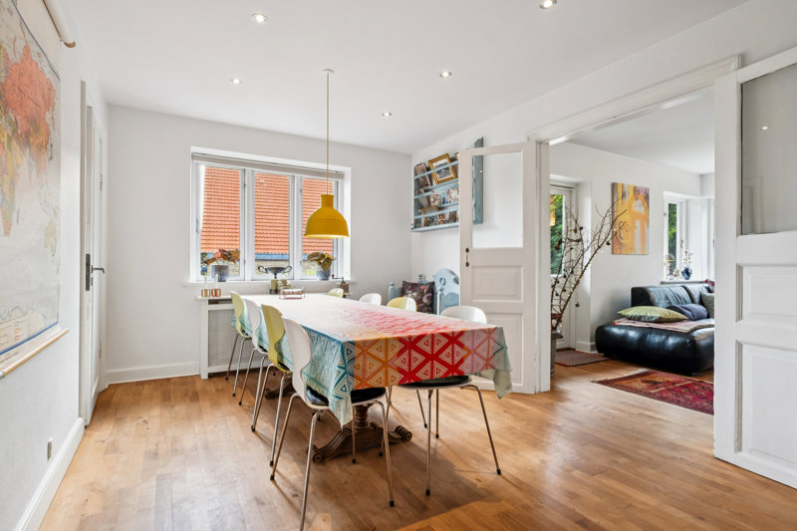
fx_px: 376
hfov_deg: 93.3
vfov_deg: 70.4
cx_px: 398
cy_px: 266
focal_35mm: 17
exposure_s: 1/8
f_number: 10
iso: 250
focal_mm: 11.5
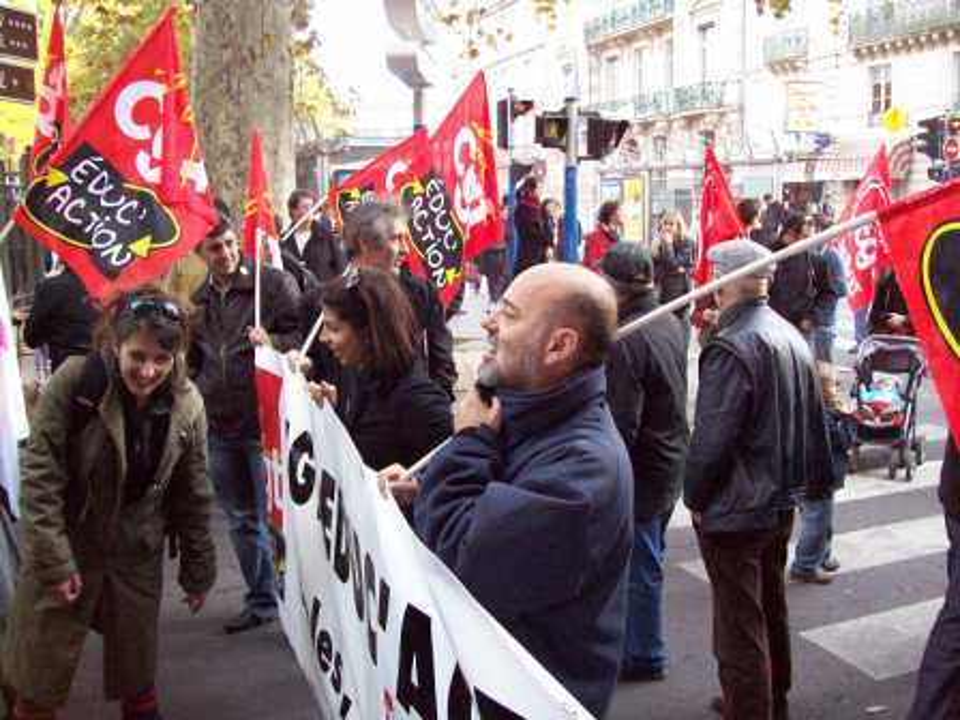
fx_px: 998
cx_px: 480
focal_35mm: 36
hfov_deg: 51.4
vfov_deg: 39.7
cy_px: 360
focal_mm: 6
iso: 381
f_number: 2.7
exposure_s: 1/128
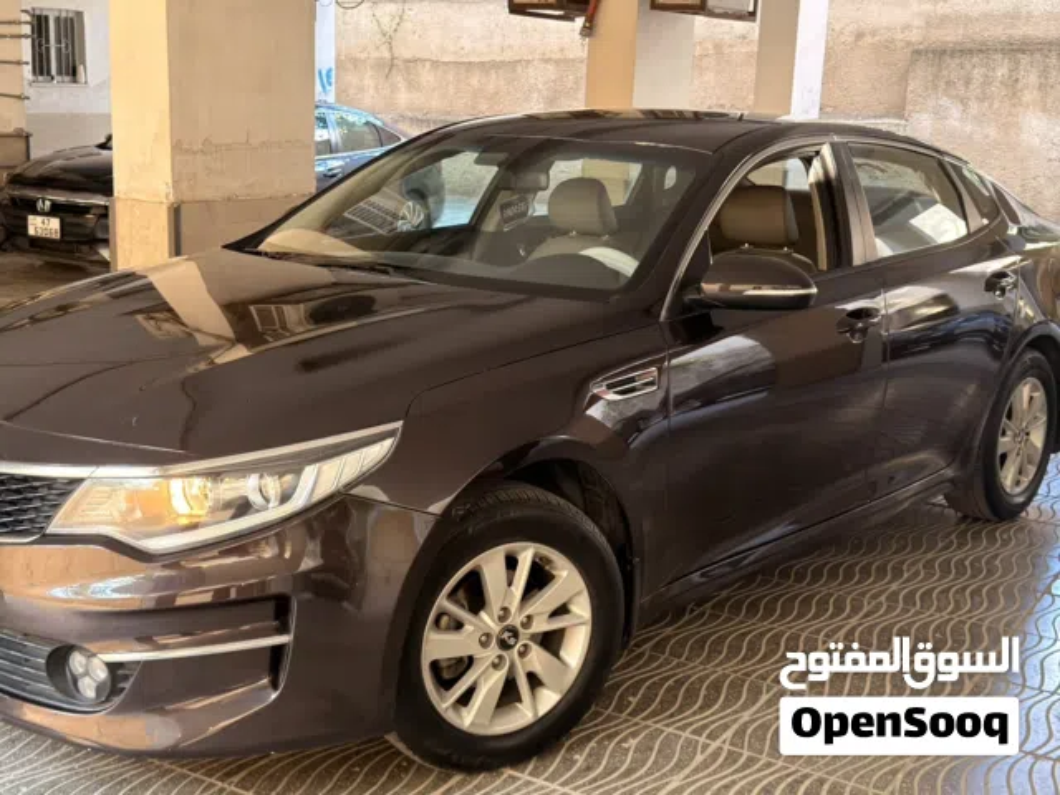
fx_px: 1072
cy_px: 398
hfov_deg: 52.6
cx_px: 530
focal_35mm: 35
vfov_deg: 40.7
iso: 320
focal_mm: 6.76
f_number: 1.78
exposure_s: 1/40
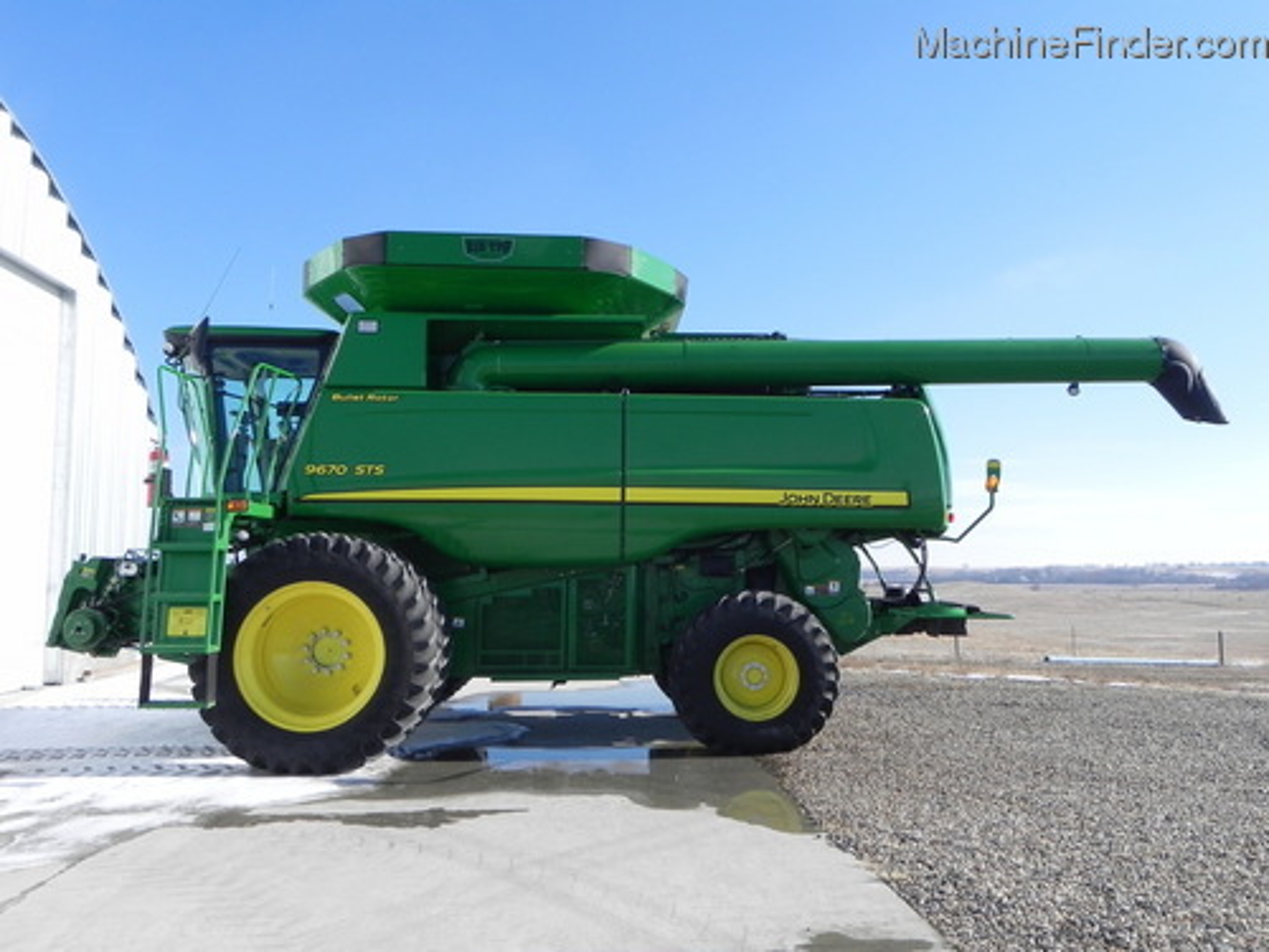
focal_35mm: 29
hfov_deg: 61.7
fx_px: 1063
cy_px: 476
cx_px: 634
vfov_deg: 48.2
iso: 160
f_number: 7.1
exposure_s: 1/317
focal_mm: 5.2
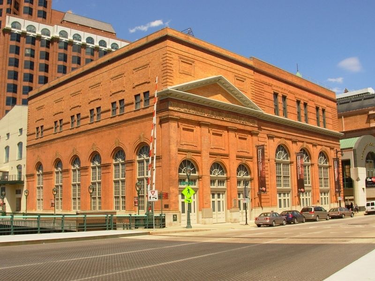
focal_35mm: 38
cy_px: 140
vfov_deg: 37.7
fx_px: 412
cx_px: 188
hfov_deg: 49.0
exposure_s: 1/443
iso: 50
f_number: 4.9
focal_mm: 6.3
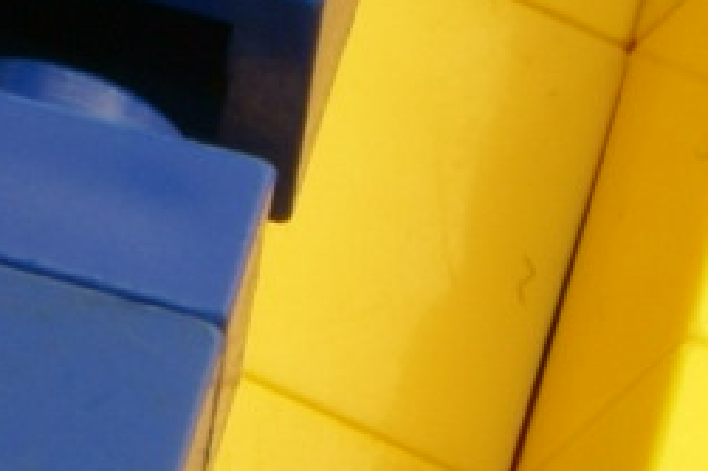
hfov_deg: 2.5
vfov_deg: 1.7
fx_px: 15781
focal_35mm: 803
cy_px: -468
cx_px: -1977
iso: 100
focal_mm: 70
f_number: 22
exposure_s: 2
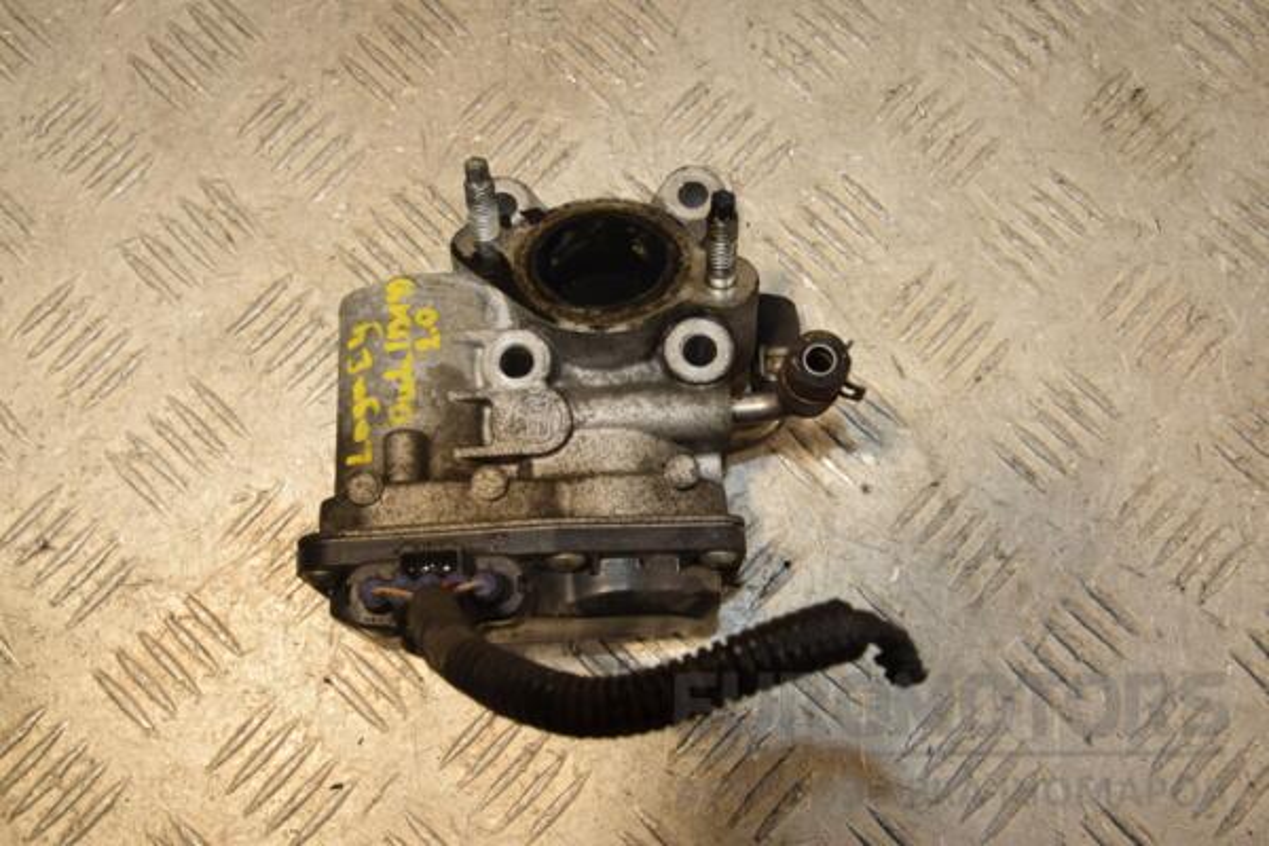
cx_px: 634
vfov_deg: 34.2
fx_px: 1375
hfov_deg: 49.6
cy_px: 423
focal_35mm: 39
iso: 800
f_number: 9
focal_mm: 26
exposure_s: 1/200
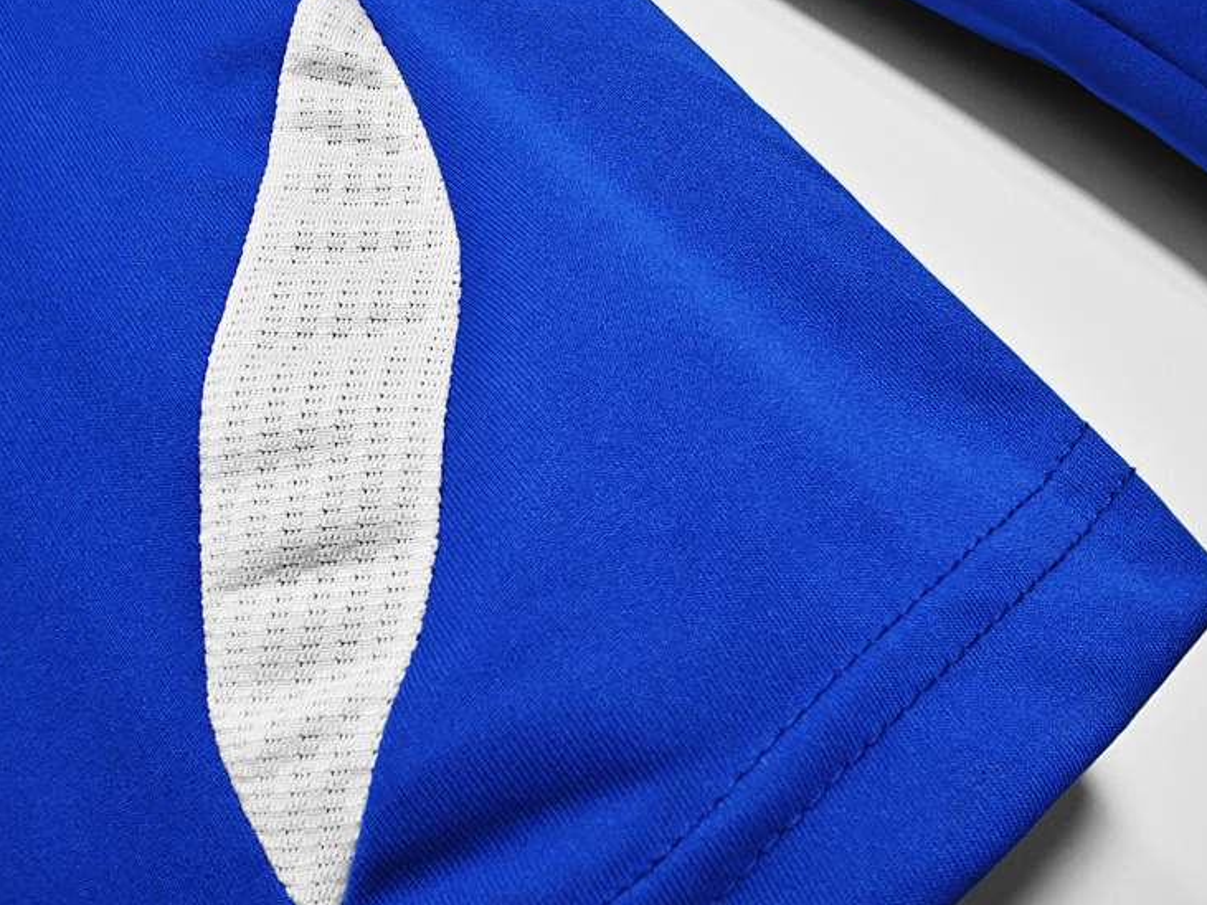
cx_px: 588
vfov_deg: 41.6
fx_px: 1185
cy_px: 543
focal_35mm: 34
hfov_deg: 54.0
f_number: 2.2
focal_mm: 2.59
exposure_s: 1/50
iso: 61
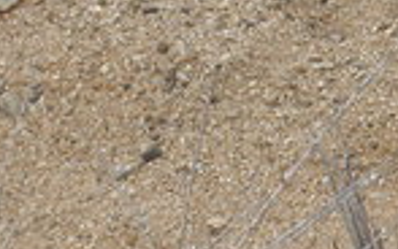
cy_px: -14
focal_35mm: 150
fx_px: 1628
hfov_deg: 13.4
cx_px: 539
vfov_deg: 8.7
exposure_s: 1/60
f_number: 4.5
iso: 64
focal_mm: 4.6
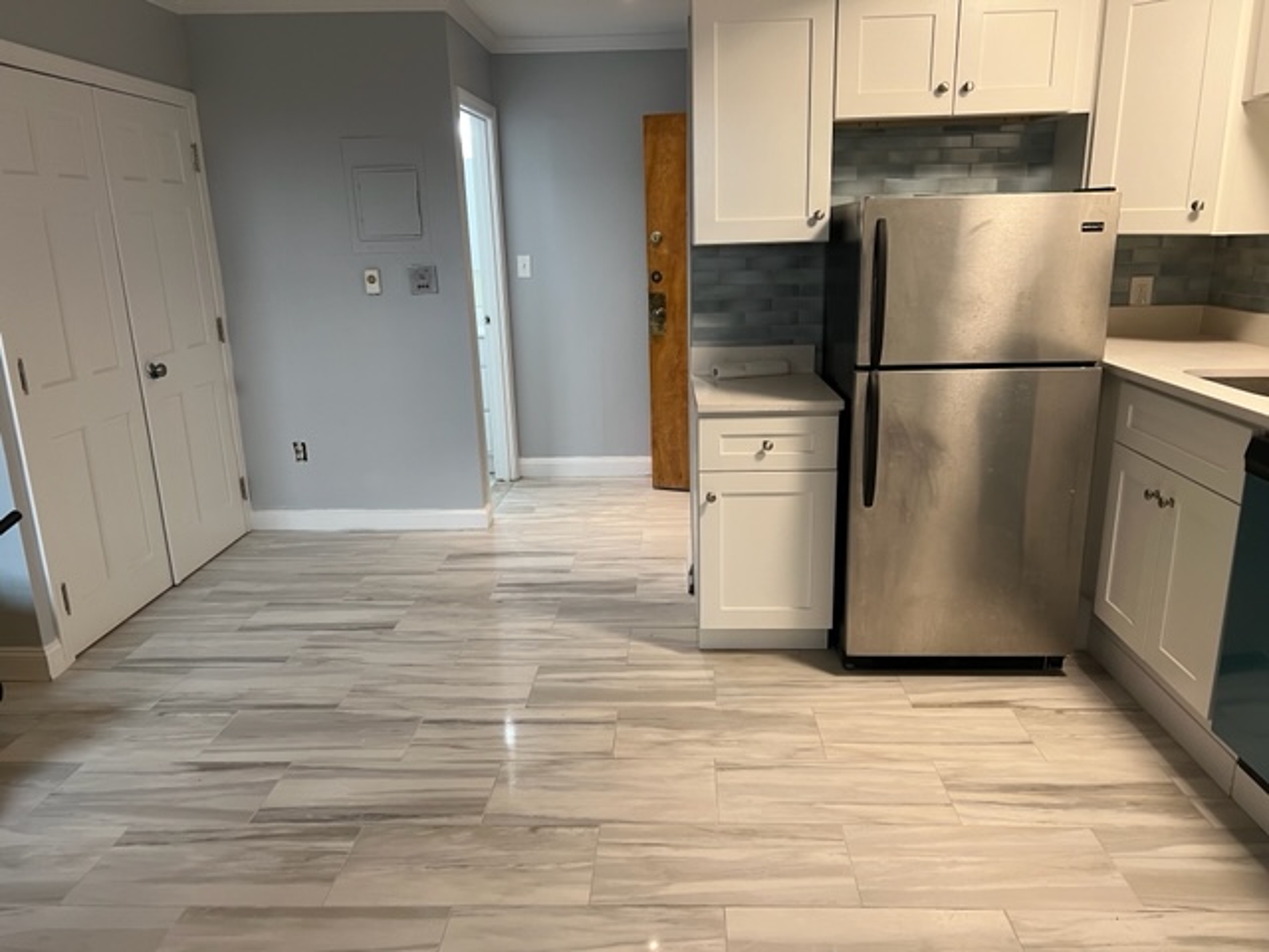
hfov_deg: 67.3
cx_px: 634
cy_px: 476
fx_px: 953
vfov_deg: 53.1
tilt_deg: -15.7
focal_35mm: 26
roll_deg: +1.9
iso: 100
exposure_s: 1/60
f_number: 1.5
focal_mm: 5.7
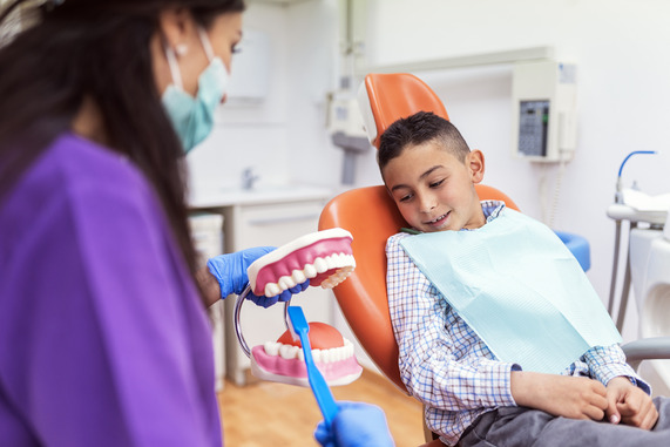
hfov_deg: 54.4
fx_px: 652
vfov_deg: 37.9
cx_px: 335
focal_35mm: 35
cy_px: 224
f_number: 1.8
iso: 320
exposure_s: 1/320
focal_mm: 35
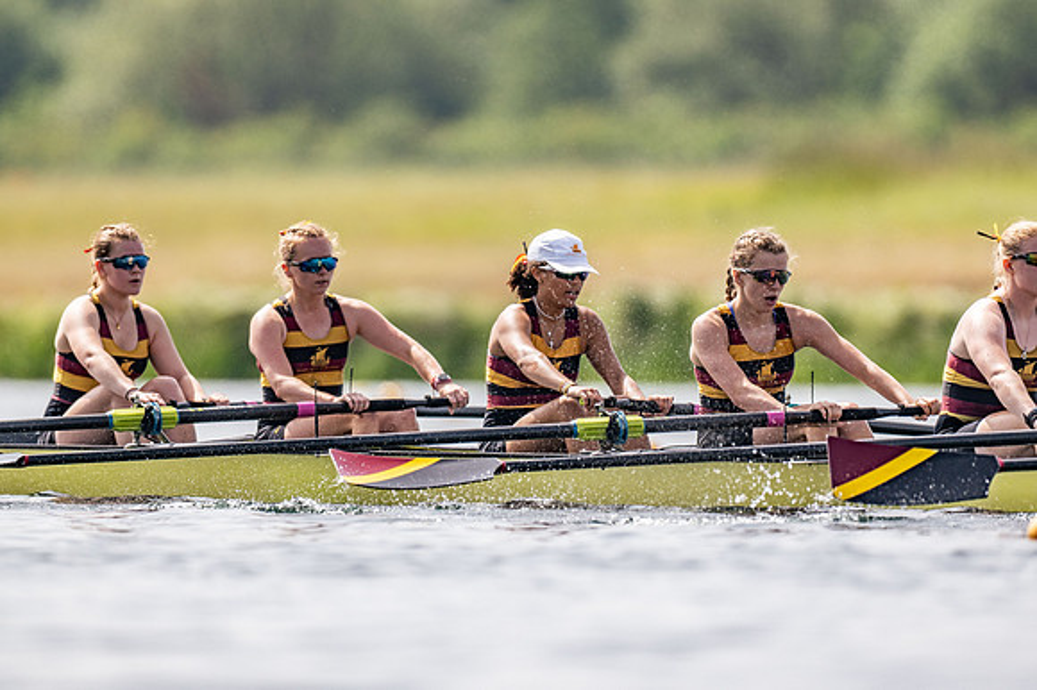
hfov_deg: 2.3
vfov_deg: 1.5
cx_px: 518
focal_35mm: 900
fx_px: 25909
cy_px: 345
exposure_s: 1/2500
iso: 160
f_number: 4
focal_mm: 600
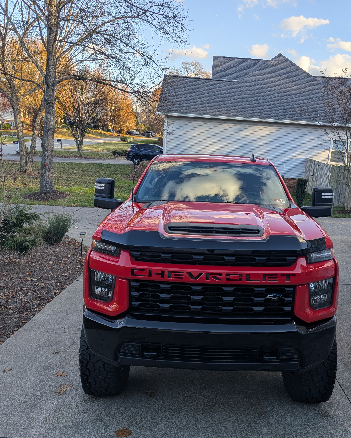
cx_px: 212
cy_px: 223
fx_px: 416
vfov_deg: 55.7
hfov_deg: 45.5
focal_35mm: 32
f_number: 1.85
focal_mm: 6.81
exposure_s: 1/522
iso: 47
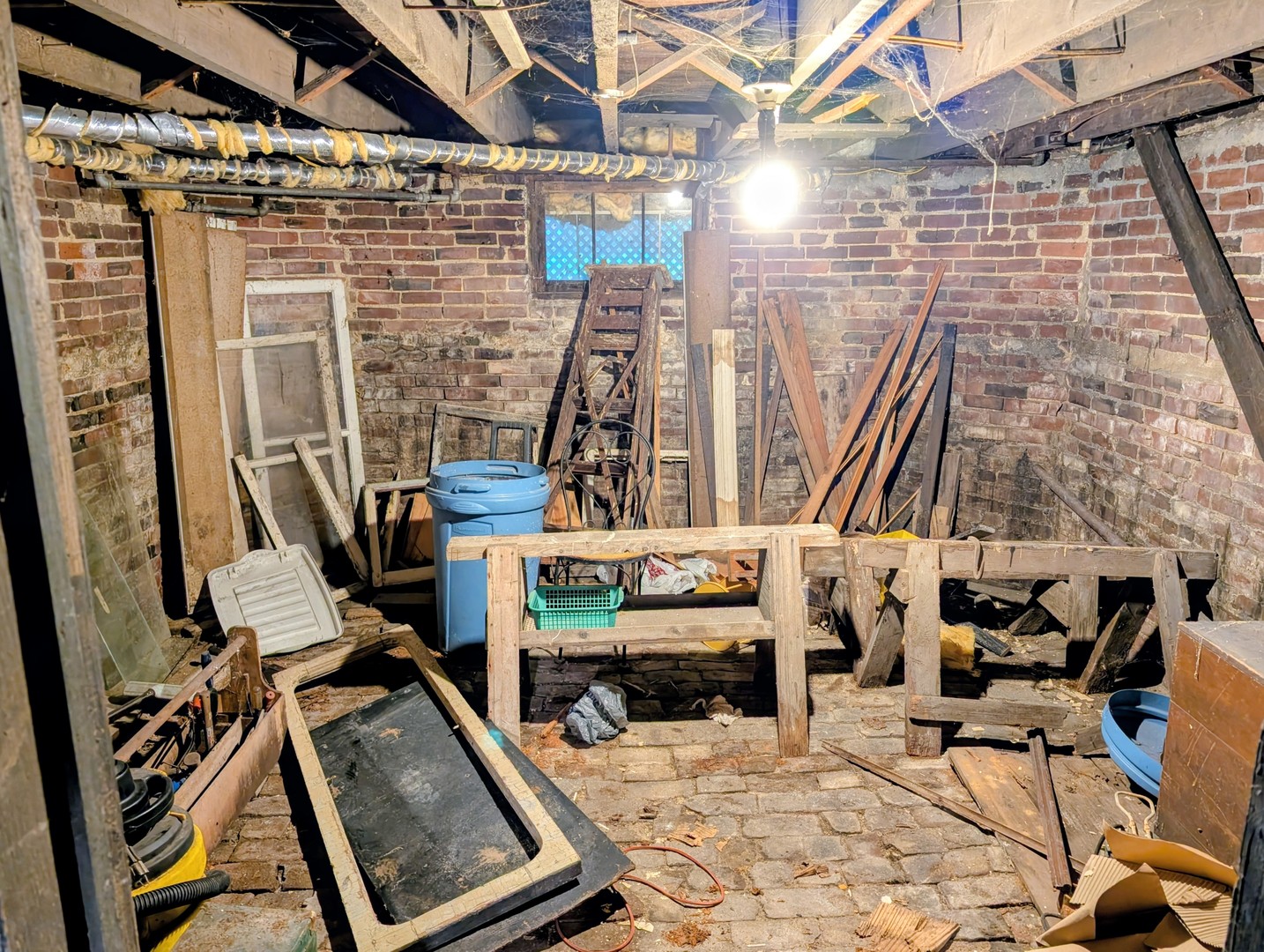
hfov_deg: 71.5
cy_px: 476
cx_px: 632
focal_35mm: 24
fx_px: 878
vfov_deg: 56.9
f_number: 1.68
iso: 720
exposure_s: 1/24
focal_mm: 6.9
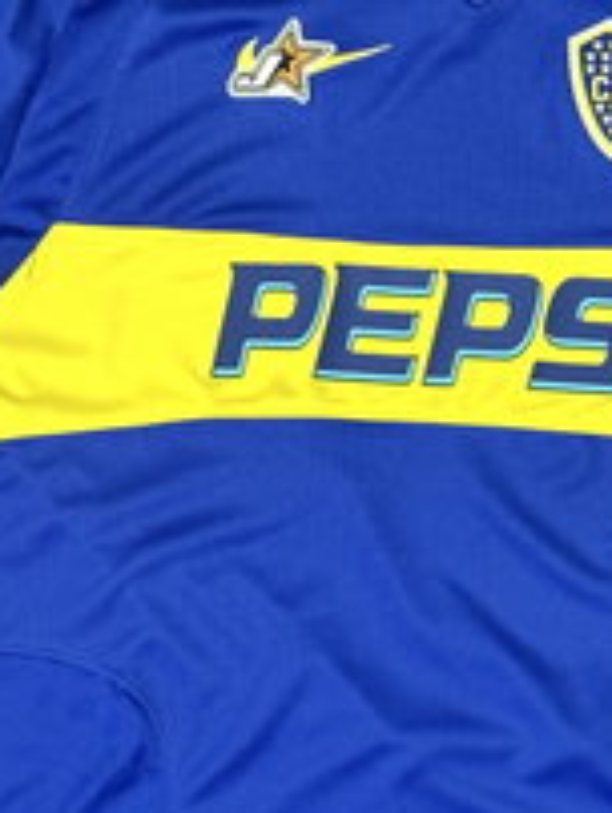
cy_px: 557
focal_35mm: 137
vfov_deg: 14.4
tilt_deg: -85.4
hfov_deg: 10.8
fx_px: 3223
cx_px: 439
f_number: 1.6
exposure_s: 1/33
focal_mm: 5.96
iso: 250
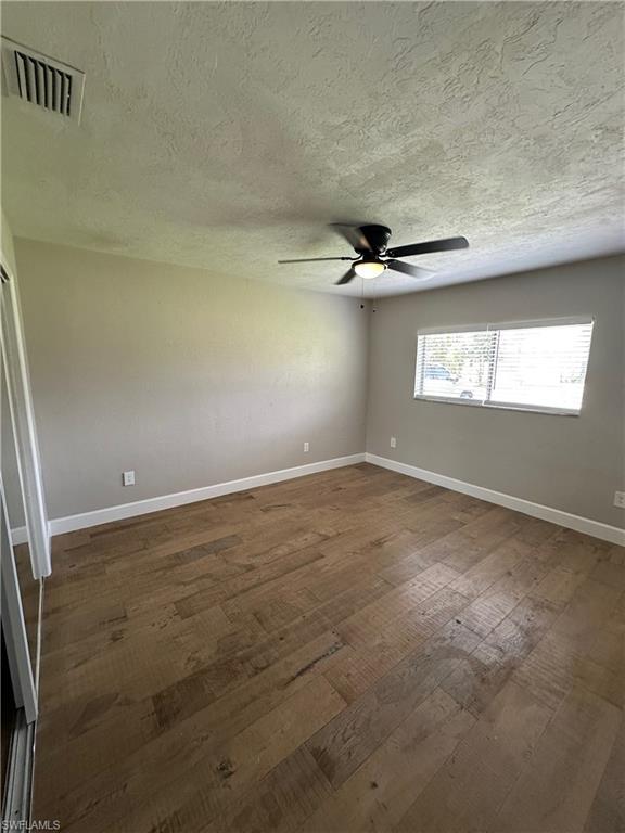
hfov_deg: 85.7
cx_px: 312
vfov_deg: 102.1
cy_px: 416
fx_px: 337
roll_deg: -1.2
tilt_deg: -7.7
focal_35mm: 14
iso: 250
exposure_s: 1/120
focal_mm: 2.22
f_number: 2.2
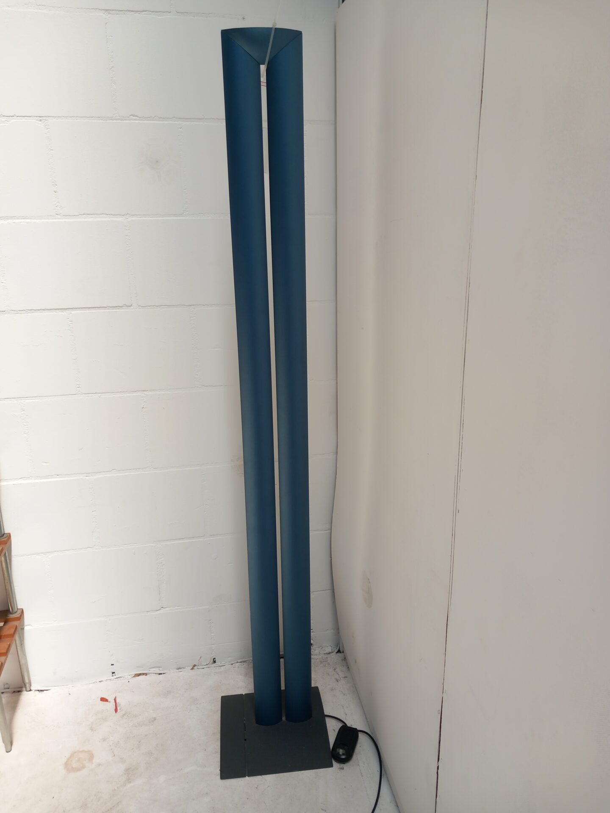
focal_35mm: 27
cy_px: 406
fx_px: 634
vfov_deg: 65.3
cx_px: 305
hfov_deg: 51.4
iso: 20
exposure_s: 1/198
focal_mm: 4
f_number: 1.8
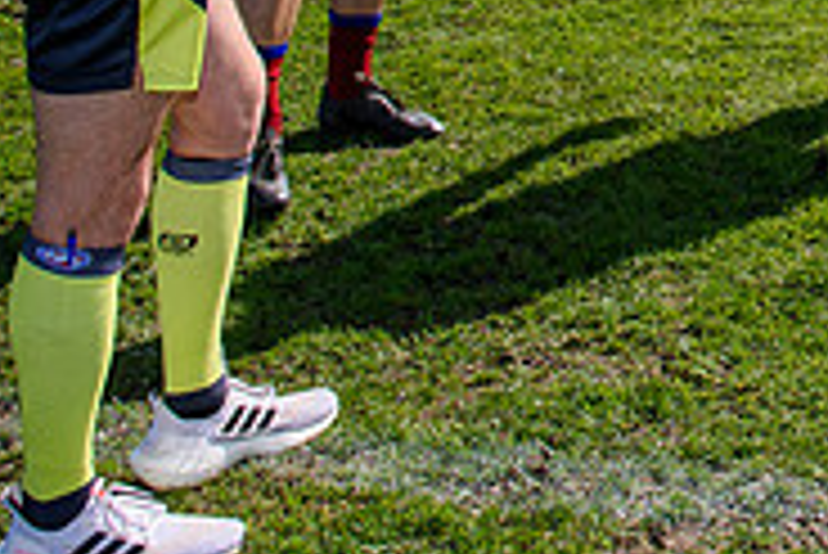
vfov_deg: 13.0
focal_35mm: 99
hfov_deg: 18.7
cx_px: 1157
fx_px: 2279
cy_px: -310
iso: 100
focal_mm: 16
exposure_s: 1/160
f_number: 10
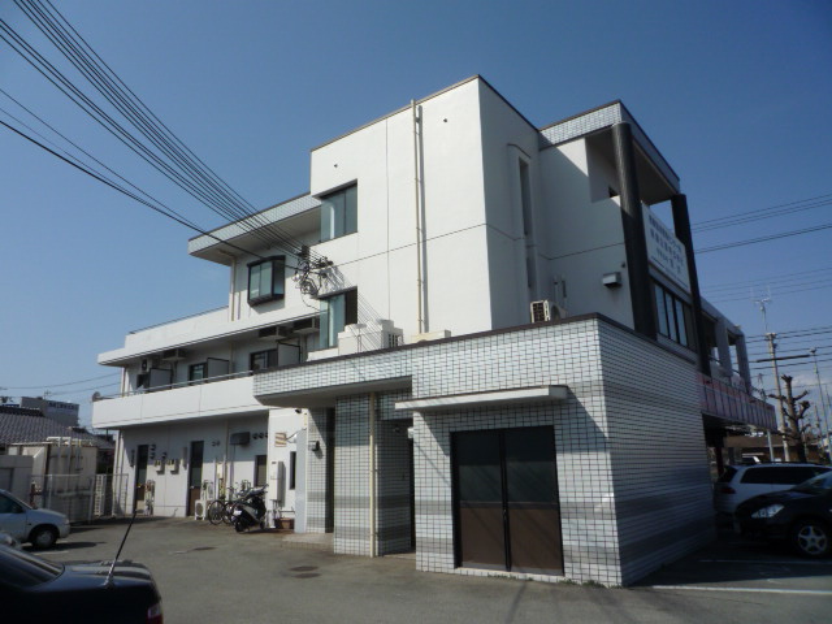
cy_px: 312
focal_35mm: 25
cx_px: 416
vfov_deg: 54.9
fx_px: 601
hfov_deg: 69.4
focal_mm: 4.4
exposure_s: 1/640
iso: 100
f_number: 6.3
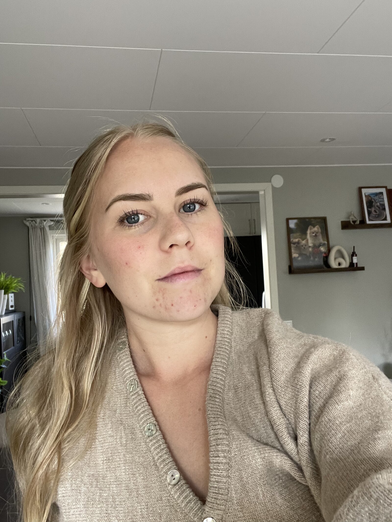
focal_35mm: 30
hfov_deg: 46.8
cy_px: 261
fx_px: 453
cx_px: 196
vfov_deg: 60.0
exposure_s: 1/60
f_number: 2.2
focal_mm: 2.71
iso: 160
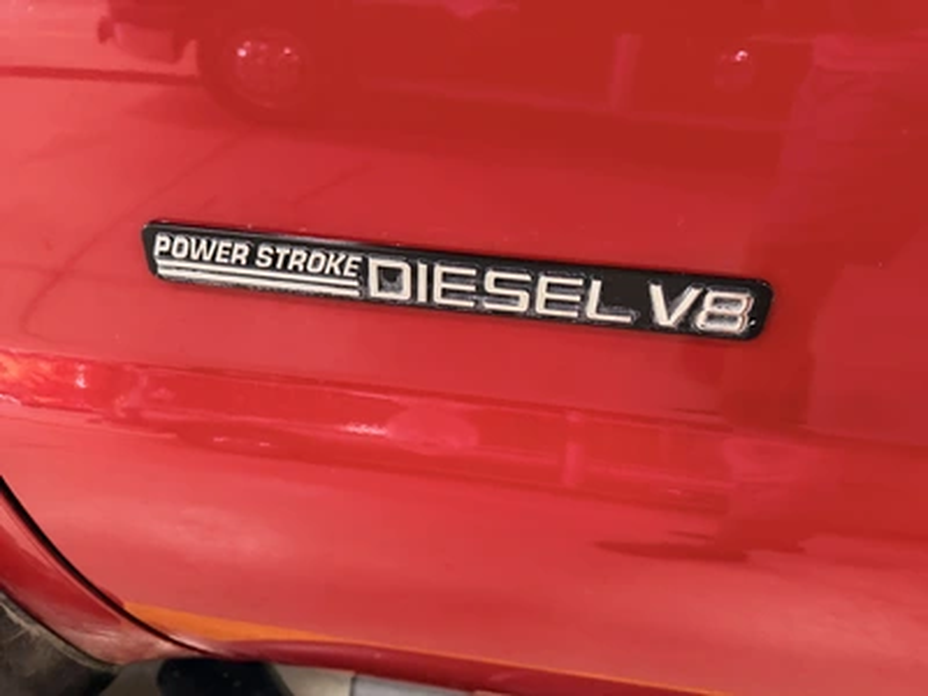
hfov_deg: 71.6
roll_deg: -4.6
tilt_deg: -29.7
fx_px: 643
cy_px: 348
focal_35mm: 24
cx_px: 464
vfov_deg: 56.8
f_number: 1.78
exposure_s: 1/30
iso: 800
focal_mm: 6.76
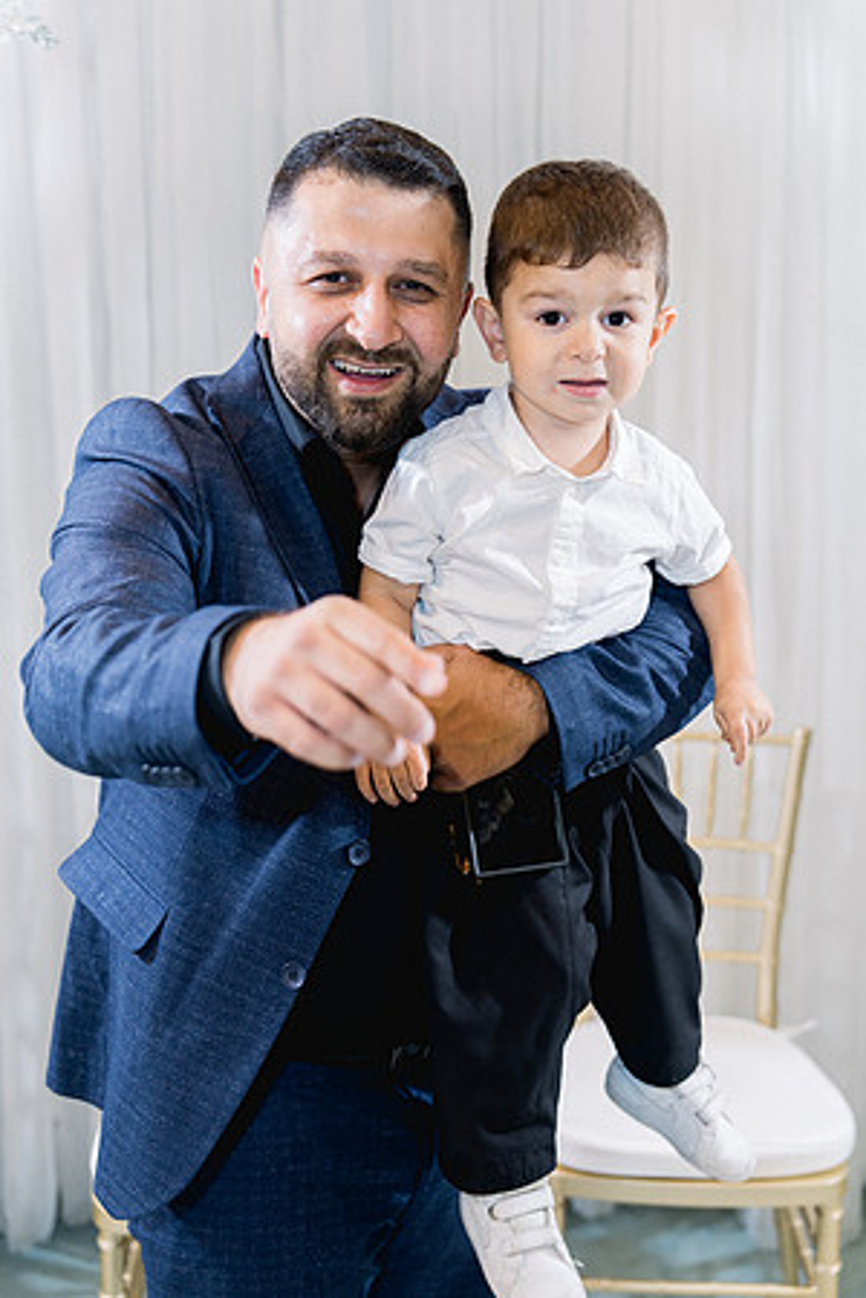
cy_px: 649
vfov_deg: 42.7
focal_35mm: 46
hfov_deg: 29.2
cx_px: 433
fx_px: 1660
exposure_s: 1/160
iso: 800
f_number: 2.8
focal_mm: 46
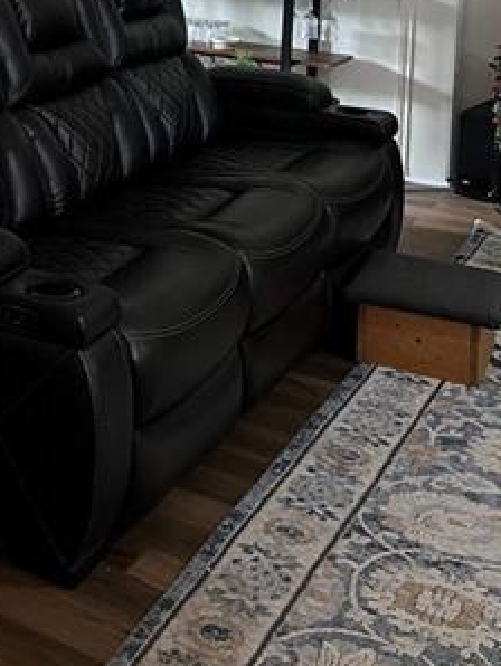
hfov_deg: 20.5
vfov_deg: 26.8
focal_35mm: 67
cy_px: -51
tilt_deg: -5.6
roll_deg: -0.6
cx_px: -105
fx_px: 1291
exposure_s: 1/60
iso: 125
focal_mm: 5.1
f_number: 1.6
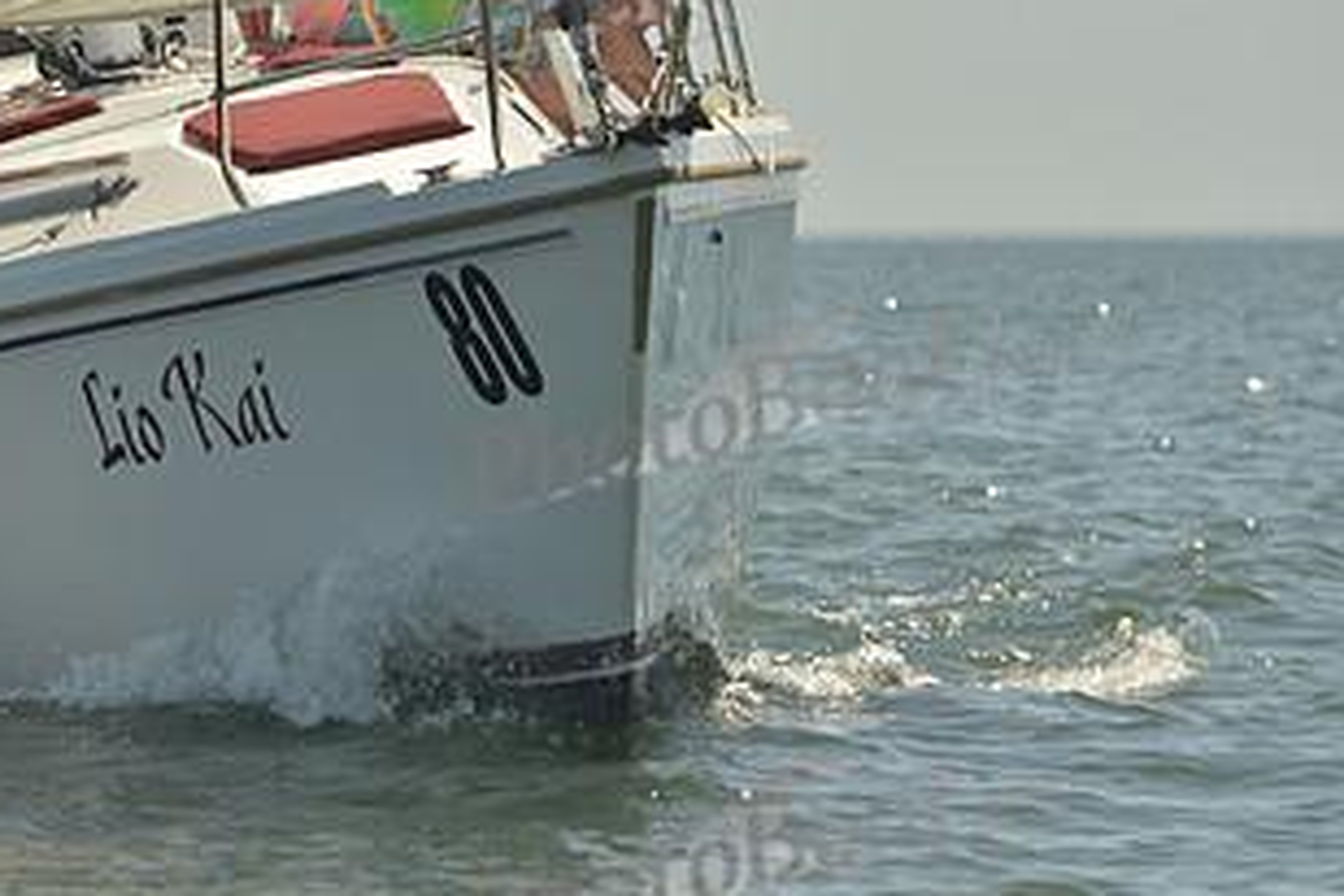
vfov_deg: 4.3
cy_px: 241
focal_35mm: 319
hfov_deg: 6.5
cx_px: 244
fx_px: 11908
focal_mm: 170
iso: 200
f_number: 7.1
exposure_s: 1/640
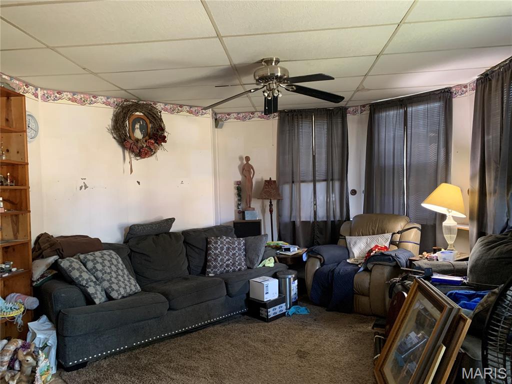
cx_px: 256
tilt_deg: -0.7
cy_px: 192
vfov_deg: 53.1
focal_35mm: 26
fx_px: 385
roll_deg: +0.7
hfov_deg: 67.3
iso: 400
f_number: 1.8
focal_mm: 4.25
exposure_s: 1/40
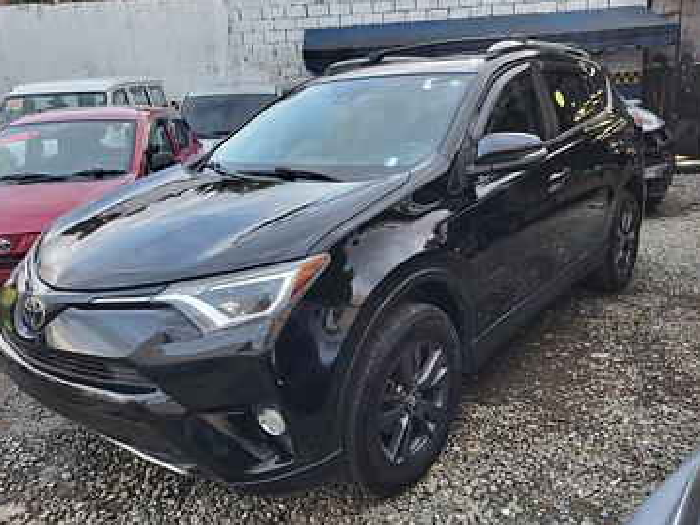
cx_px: 369
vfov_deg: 48.2
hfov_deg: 61.6
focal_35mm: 29
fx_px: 586
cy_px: 260
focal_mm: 5.4
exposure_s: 1/120
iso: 125
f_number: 1.8
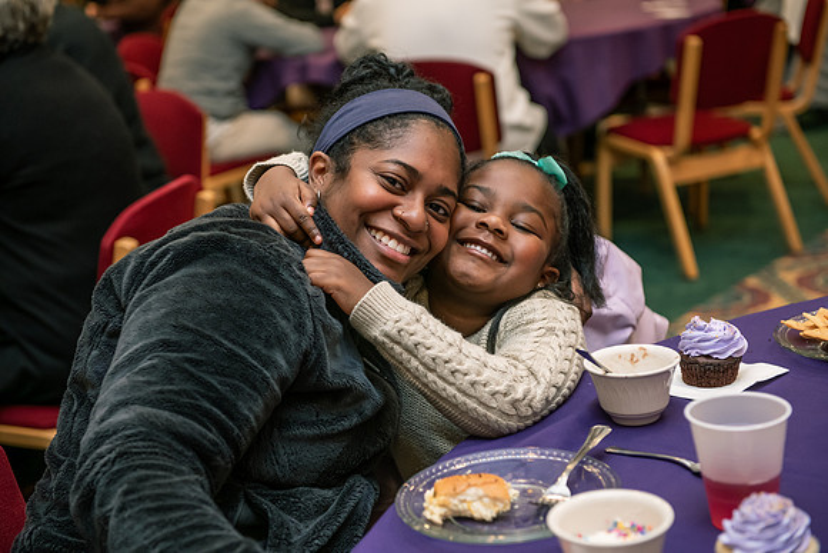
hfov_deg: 32.4
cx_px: 414
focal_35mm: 62
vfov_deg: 21.9
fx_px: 1426
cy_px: 276
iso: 1600
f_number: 3.5
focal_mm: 62
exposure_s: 1/125
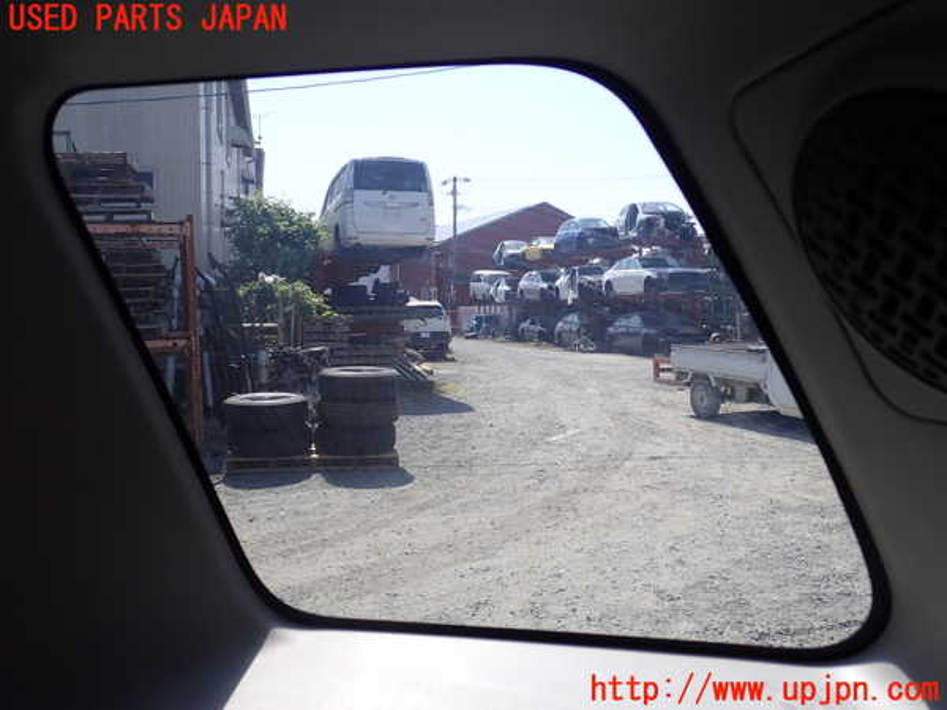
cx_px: 474
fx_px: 821
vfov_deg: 46.8
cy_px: 355
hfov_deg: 60.0
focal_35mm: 30
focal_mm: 5.4
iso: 100
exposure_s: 1/250
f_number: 3.2
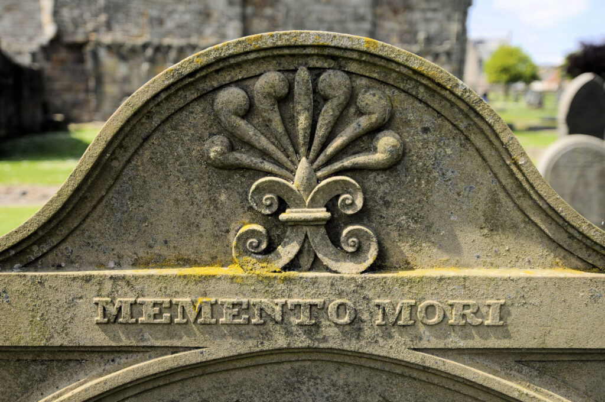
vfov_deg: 36.8
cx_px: 302
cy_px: 201
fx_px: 604
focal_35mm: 36
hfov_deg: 53.2
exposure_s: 1/2000
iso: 200
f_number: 2.8
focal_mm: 24
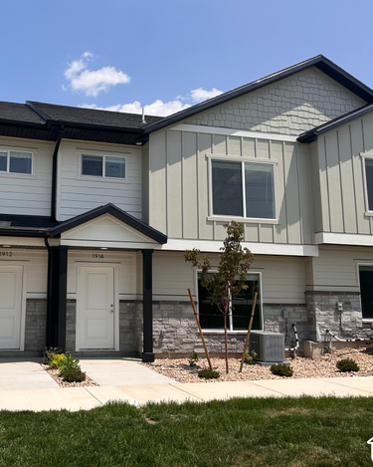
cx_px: 91
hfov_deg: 44.2
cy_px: 229
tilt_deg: +8.2
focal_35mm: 32
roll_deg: -1.2
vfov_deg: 55.7
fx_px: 442
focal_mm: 6.86
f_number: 1.78
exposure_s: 1/6211
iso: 80
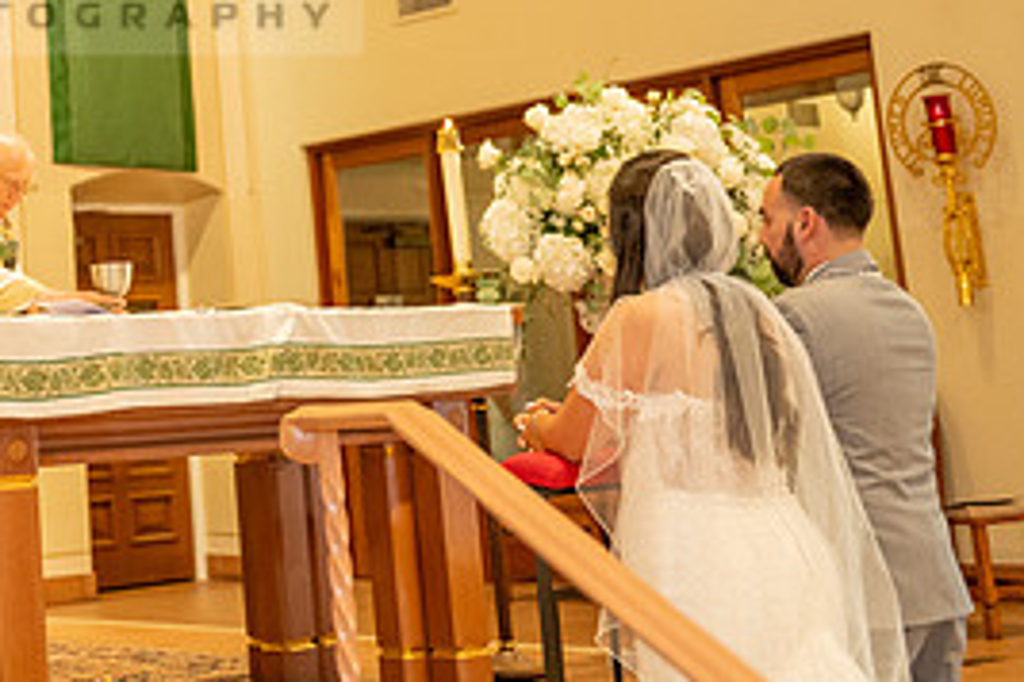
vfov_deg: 17.4
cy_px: -36
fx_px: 2162
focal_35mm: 76
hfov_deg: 25.5
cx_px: 38
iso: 1600
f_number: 2.8
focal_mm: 35
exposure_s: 1/160
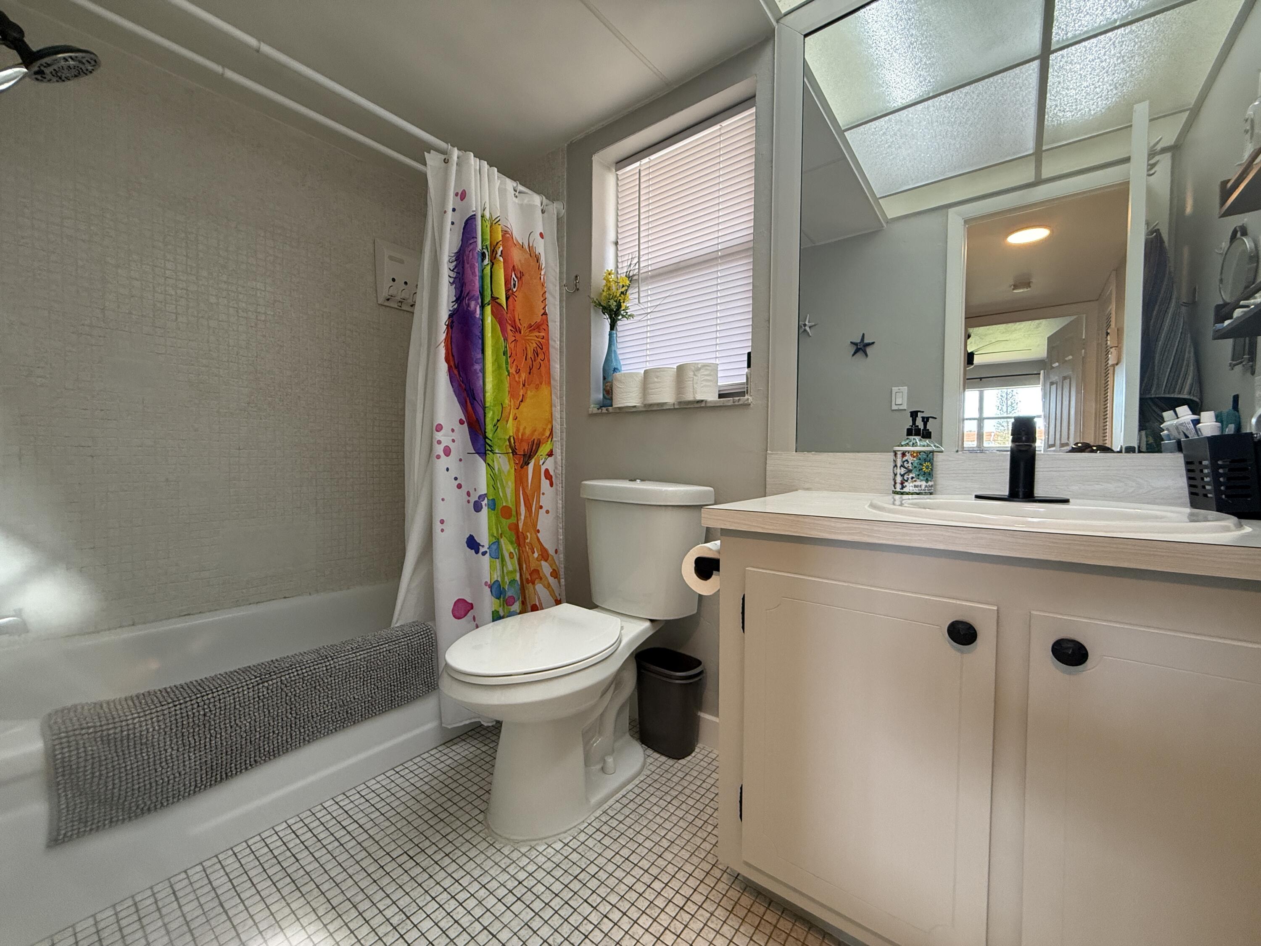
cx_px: 630
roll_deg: -0.5
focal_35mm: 14
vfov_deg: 85.7
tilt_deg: -1.4
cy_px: 473
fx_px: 510
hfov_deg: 102.1
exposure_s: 1/120
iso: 320
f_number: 2.2
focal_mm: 2.22
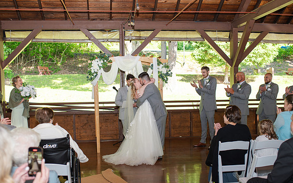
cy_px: 109
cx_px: 145
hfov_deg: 47.2
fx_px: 335
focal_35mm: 42
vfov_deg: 30.4
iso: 100
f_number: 3.2
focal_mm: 35
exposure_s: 1/200
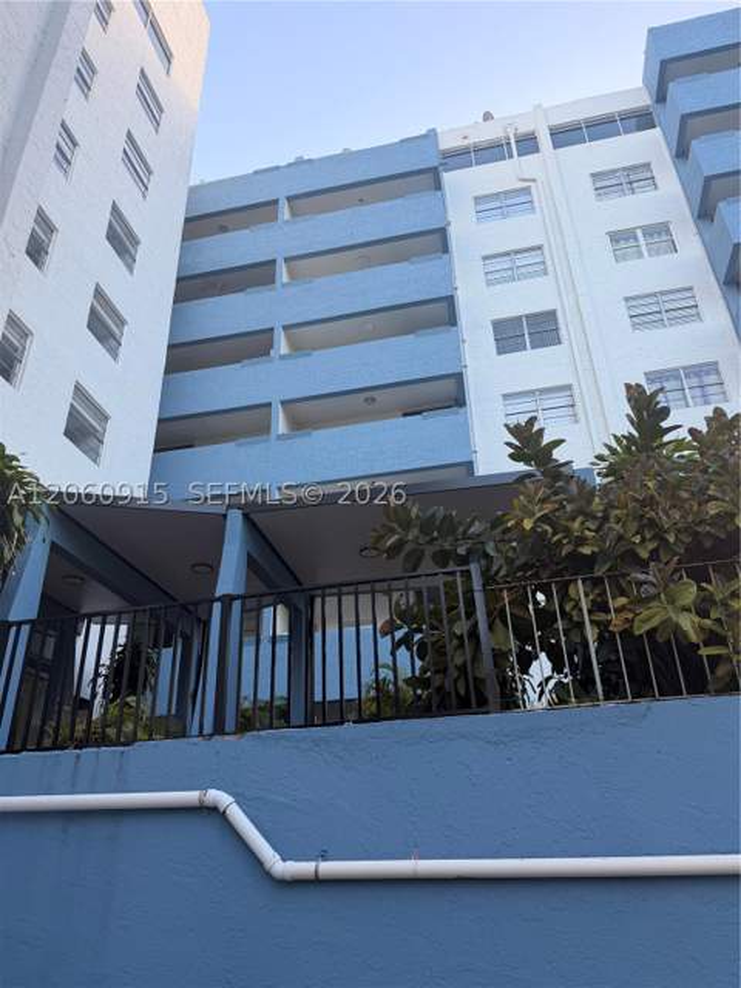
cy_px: 494
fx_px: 685
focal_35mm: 24
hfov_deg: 56.8
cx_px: 370
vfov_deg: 71.6
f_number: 1.78
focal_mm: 6.76
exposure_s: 1/547
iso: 100
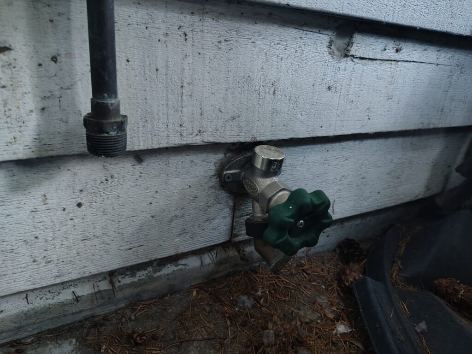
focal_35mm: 24
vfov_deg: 56.8
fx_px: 327
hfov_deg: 71.6
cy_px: 177
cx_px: 236
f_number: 1.8
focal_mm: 5.56
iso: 2947
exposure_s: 1/30
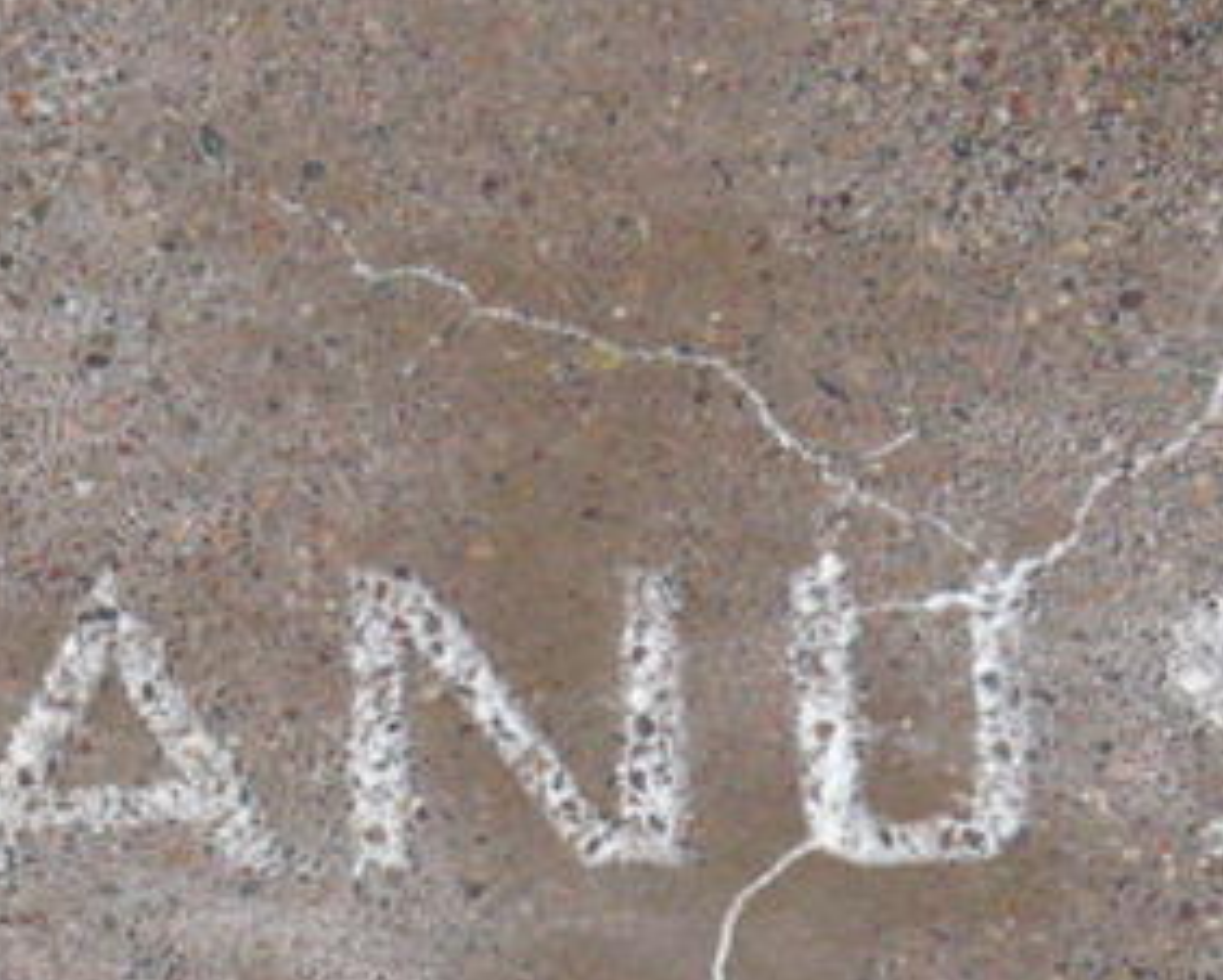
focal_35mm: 299
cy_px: 1370
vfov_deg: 5.1
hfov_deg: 6.5
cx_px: 152
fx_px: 10830
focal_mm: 50
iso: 3200
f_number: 22
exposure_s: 1/1500
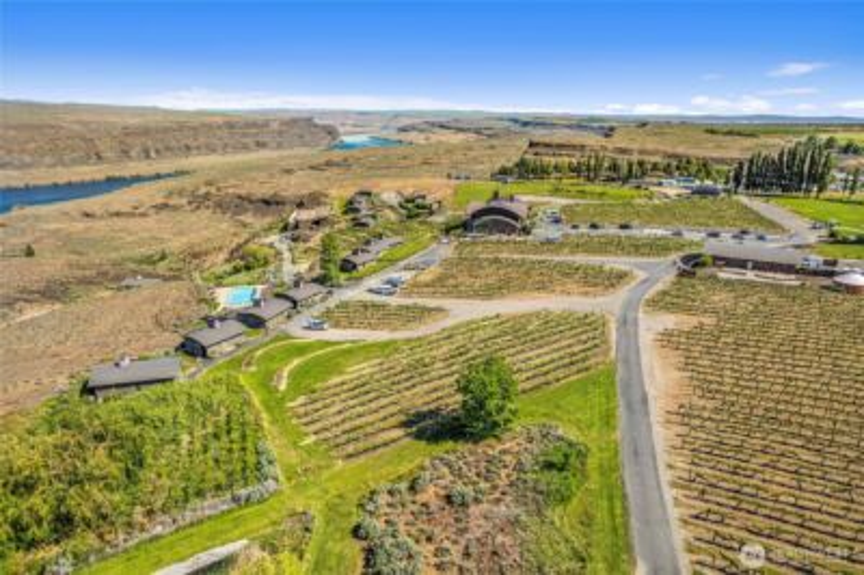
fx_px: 528
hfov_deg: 78.6
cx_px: 432
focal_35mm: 22
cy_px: 288
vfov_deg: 57.1
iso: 100
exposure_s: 1/5000
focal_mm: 8.38
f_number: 2.8
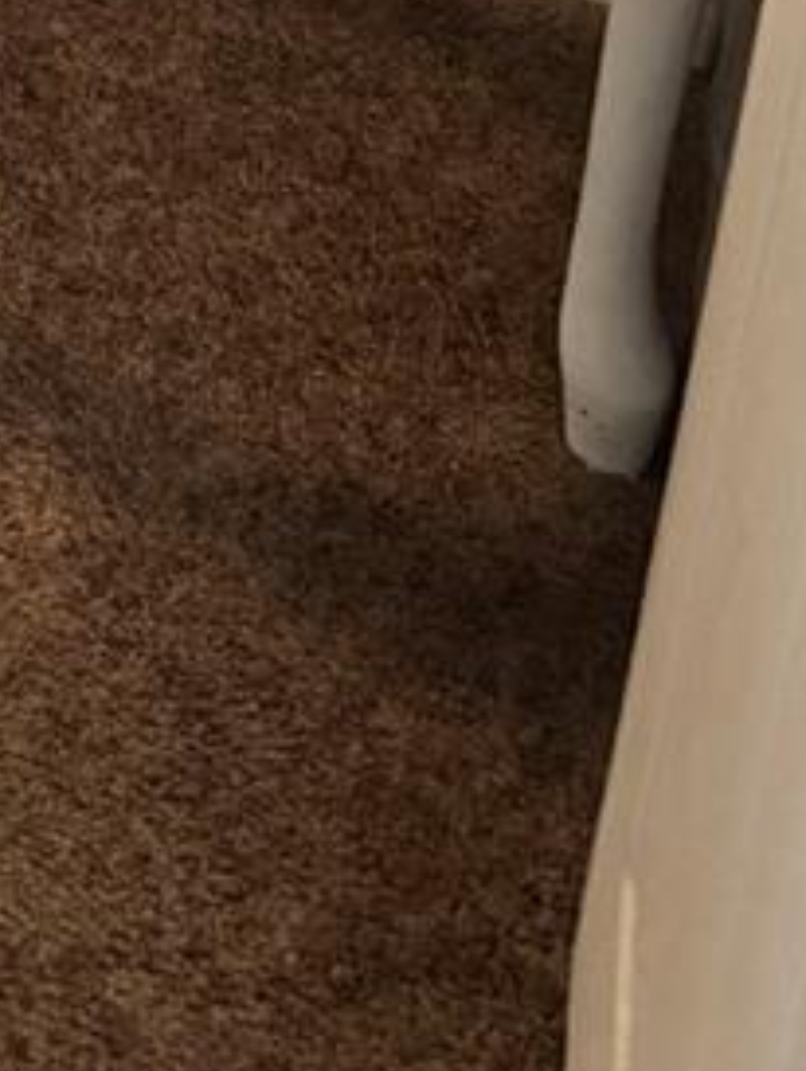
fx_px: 3255
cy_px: -1247
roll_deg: +0.6
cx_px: -908
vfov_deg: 14.5
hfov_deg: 12.2
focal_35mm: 105
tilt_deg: -19.7
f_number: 1.78
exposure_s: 1/60
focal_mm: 6.76
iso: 800
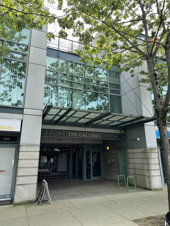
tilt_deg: +14.3
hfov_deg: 56.8
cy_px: 113
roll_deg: +0.3
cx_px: 85
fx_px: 157
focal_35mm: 24
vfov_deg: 71.6
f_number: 1.78
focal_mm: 6.76
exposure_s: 1/966
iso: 80
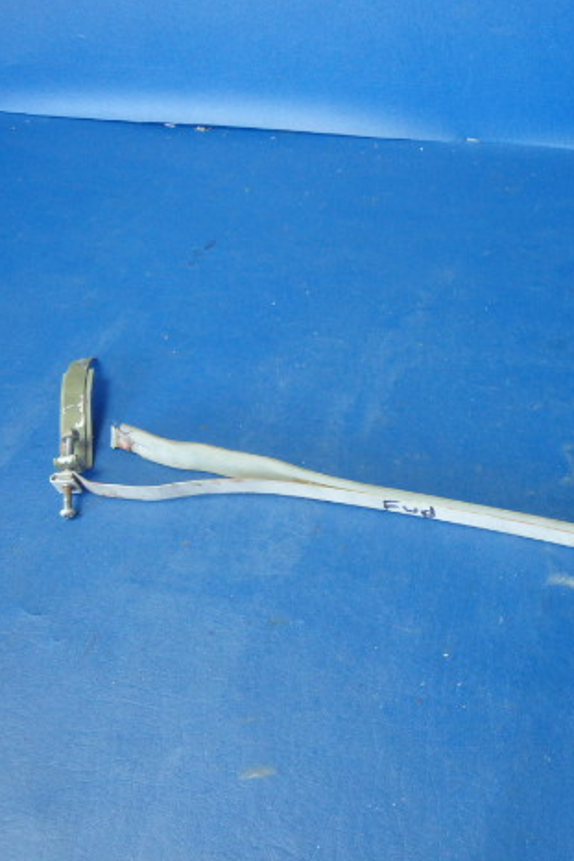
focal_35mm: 40
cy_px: 432
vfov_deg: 48.4
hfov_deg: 31.3
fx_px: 956
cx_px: 556
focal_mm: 5
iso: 320
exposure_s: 1/30
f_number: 3.9
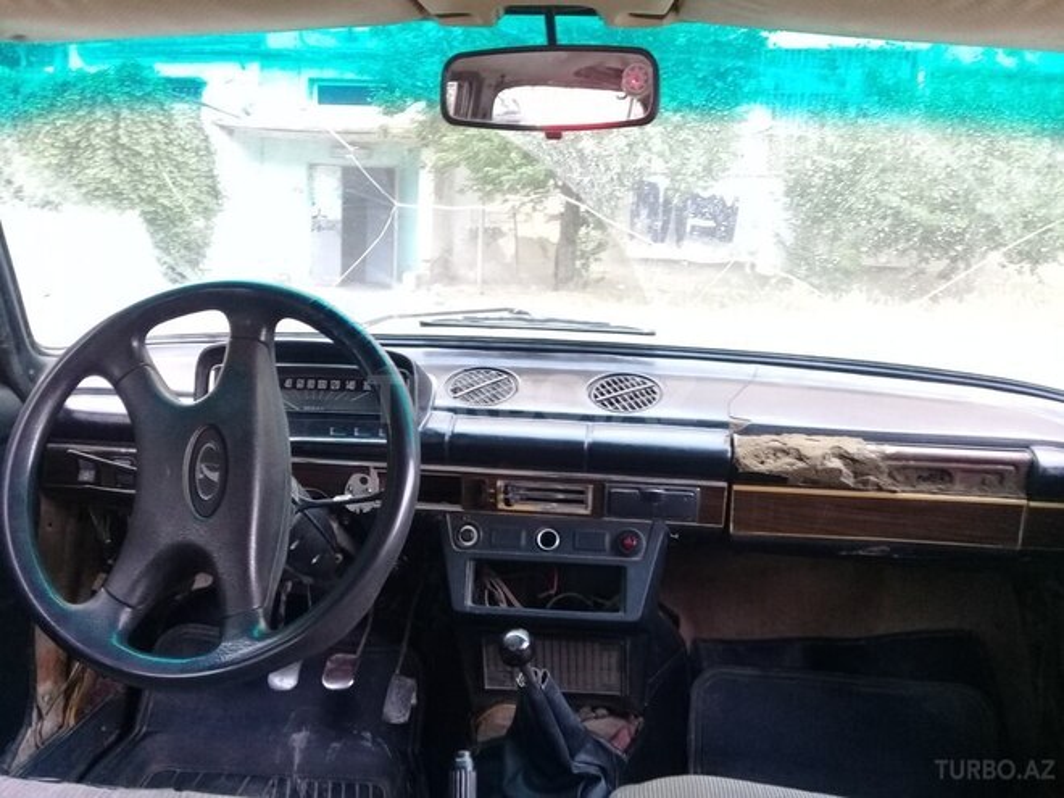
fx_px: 953
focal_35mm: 31
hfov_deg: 58.4
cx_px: 532
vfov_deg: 45.4
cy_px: 399
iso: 160
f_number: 2.2
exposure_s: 1/33
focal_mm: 3.3
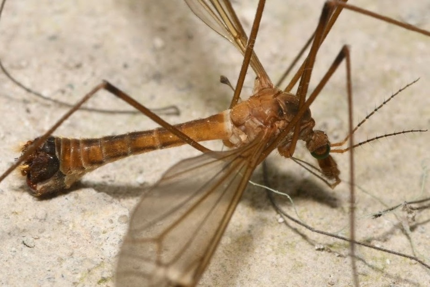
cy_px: 144
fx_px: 1881
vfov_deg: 8.7
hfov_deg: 13.0
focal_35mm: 158
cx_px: 215
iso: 100
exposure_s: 1/60
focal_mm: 105
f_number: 29
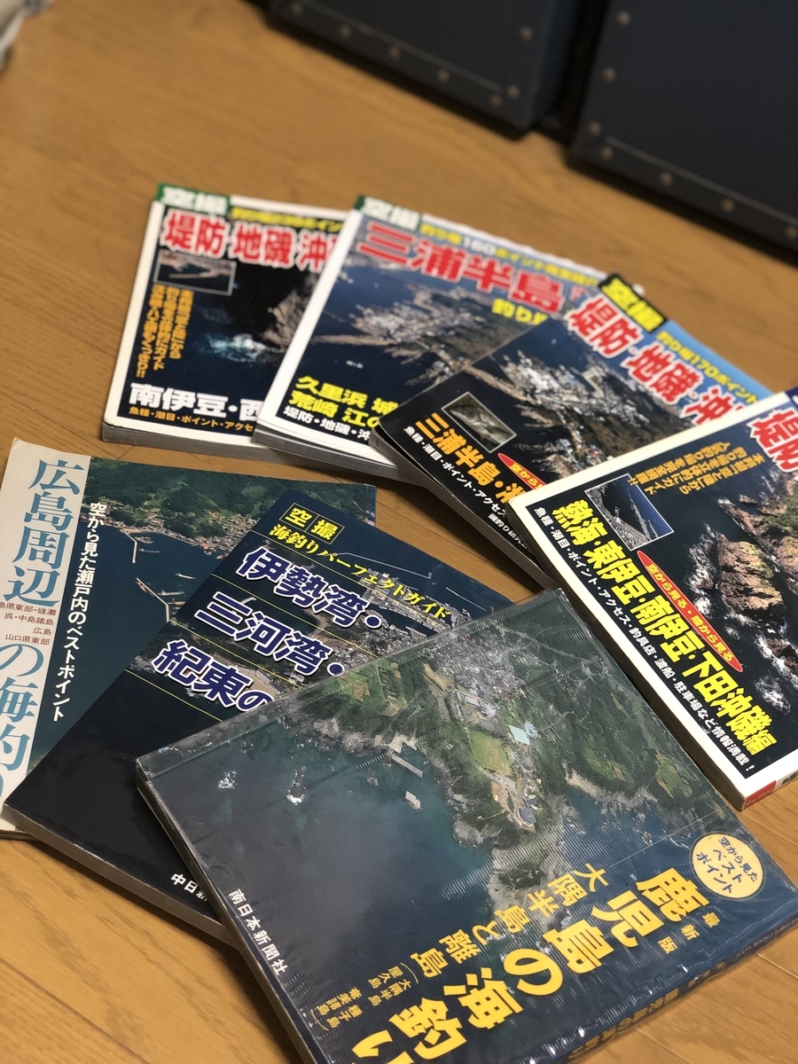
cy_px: 532
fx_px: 1598
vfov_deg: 36.8
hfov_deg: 28.0
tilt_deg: -43.7
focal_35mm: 52
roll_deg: -10.5
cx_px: 399
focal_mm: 6
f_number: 2.4
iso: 125
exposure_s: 1/25
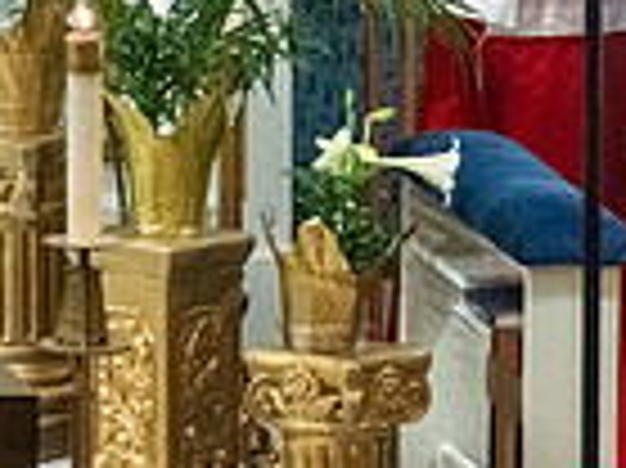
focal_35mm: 801
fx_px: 14473
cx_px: 1297
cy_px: 241
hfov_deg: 2.5
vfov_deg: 1.9
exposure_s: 1/60
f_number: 11
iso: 5000
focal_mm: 200
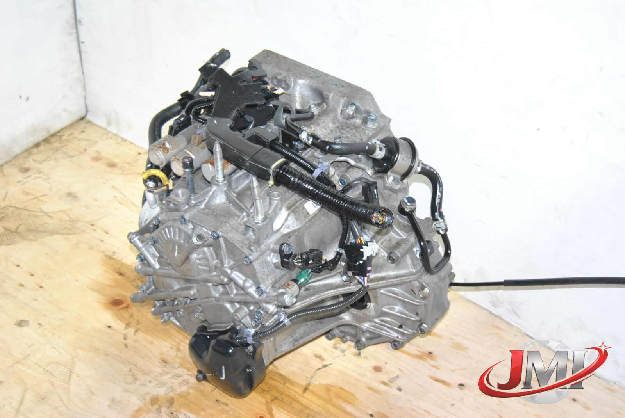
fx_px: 834
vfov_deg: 28.2
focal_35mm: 48
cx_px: 312
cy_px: 209
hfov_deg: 41.1
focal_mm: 32
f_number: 5
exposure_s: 1/60
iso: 800
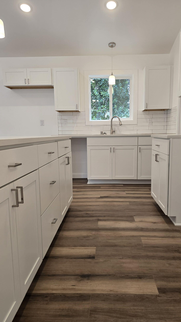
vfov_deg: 71.9
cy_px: 163
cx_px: 102
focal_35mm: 26
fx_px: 222
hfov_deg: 44.3
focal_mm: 6.3
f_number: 1.7
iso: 125
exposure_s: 1/120
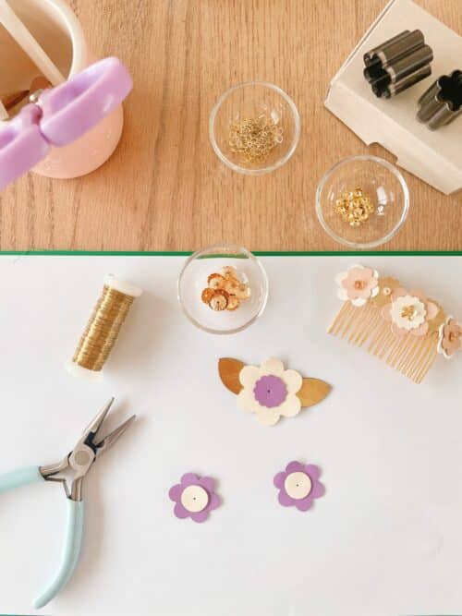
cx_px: 231
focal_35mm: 26
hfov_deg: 53.0
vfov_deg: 67.3
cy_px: 308
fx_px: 463
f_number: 1.6
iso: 64
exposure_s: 1/121
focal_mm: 4.2
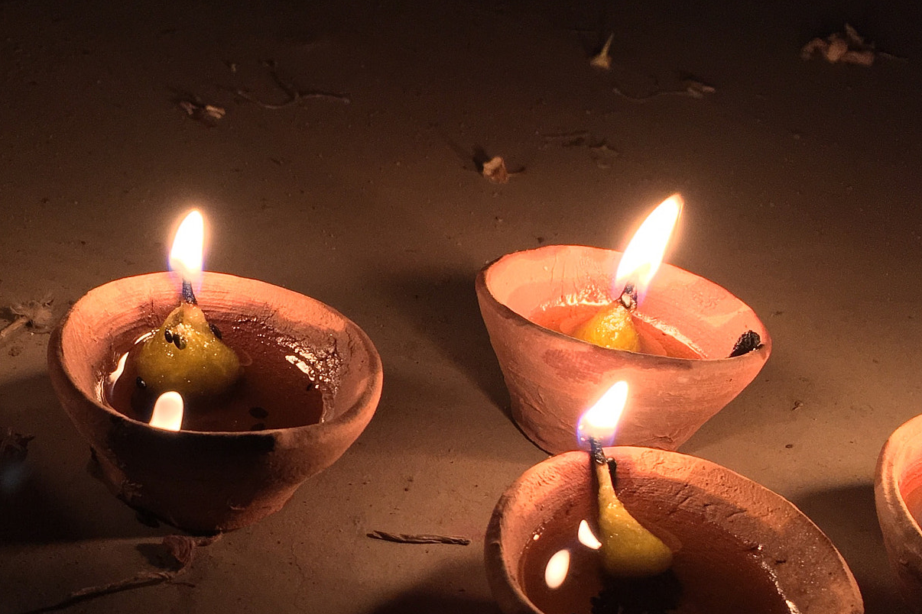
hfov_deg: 47.8
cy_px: 442
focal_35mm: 40
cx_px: 597
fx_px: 1024
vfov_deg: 32.9
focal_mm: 4.15
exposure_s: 1/33
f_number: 2.2
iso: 64
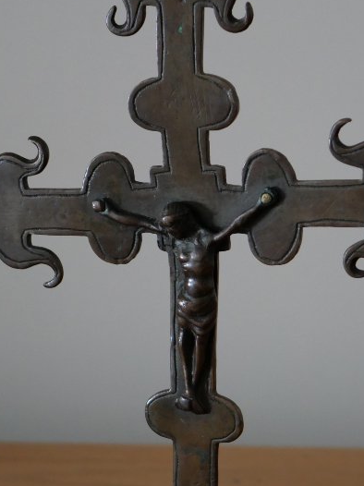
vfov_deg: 14.4
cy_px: 304
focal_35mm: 137
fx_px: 1922
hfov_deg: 10.8
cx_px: 213
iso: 1000
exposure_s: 1/60
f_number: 2.8
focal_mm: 30
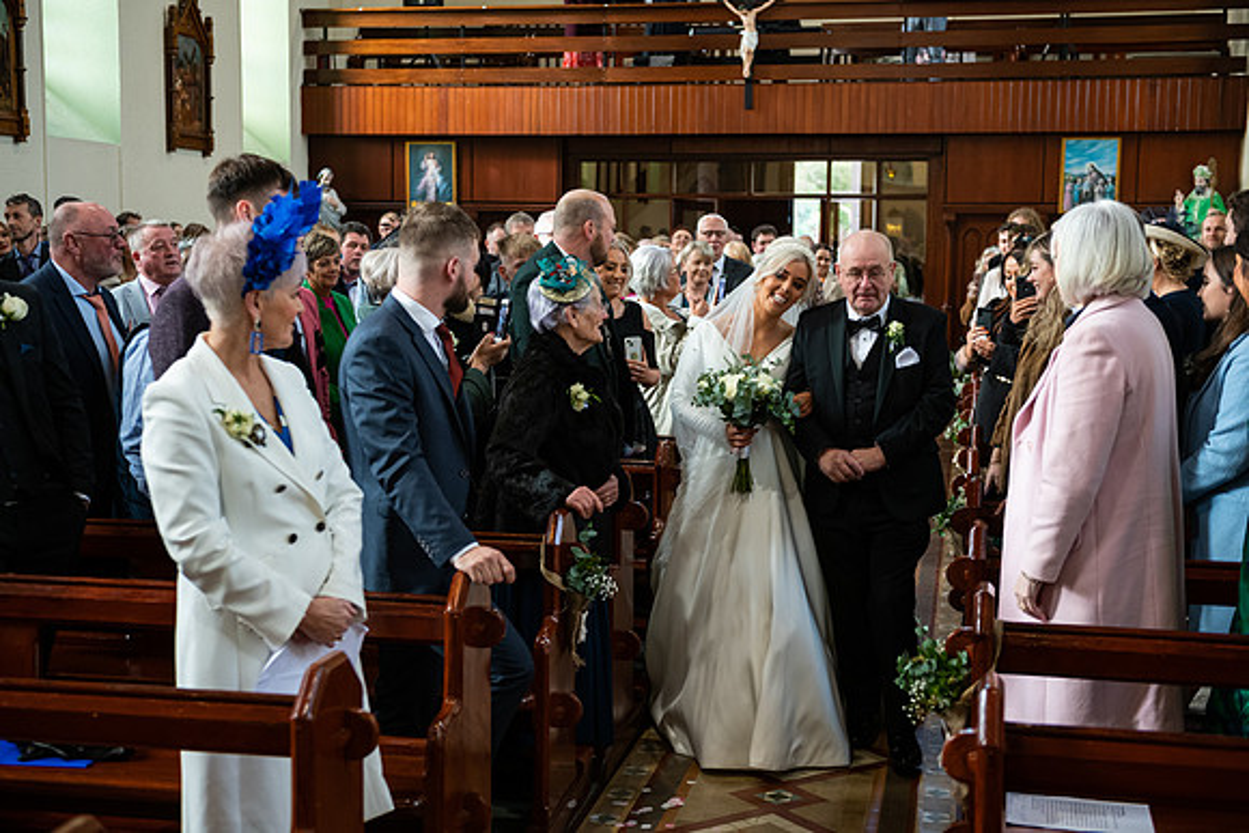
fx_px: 1666
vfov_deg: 28.1
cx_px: 624
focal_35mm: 48
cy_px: 416
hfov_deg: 41.1
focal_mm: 48
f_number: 3.5
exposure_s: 1/160
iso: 800
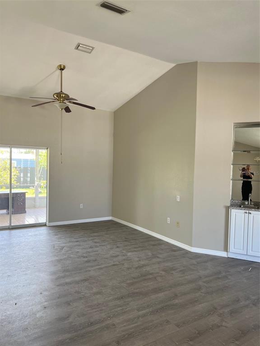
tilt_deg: -0.5
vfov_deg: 67.3
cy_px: 173
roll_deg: -1.0
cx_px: 130
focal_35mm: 26
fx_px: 260
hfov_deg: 53.1
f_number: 1.5
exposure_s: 1/120
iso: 100
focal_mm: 5.7
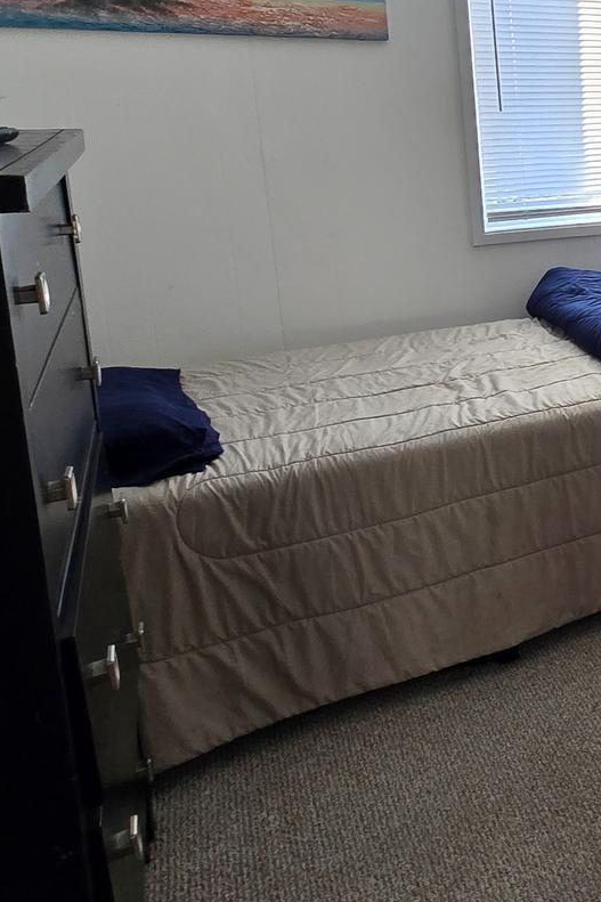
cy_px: 225
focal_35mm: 35
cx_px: 941
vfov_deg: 52.1
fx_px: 877
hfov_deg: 25.8
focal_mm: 2.2
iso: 125
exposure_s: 1/100
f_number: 2.2
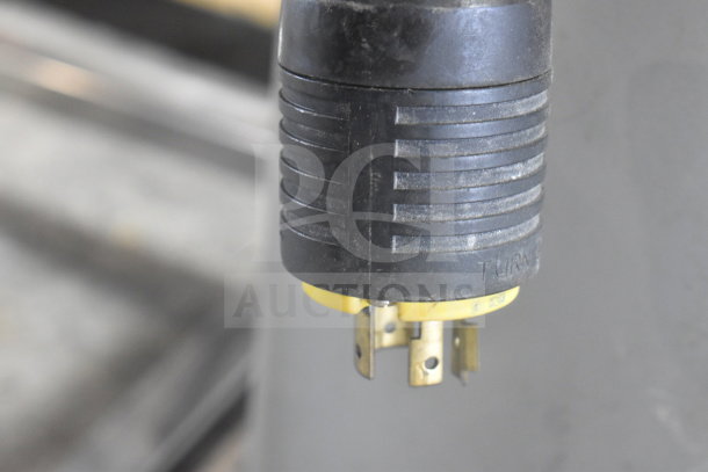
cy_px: 236
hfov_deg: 24.6
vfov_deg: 16.6
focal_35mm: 82
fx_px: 1623
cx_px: 354
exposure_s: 1/100
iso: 4000
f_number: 5.6
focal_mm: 55
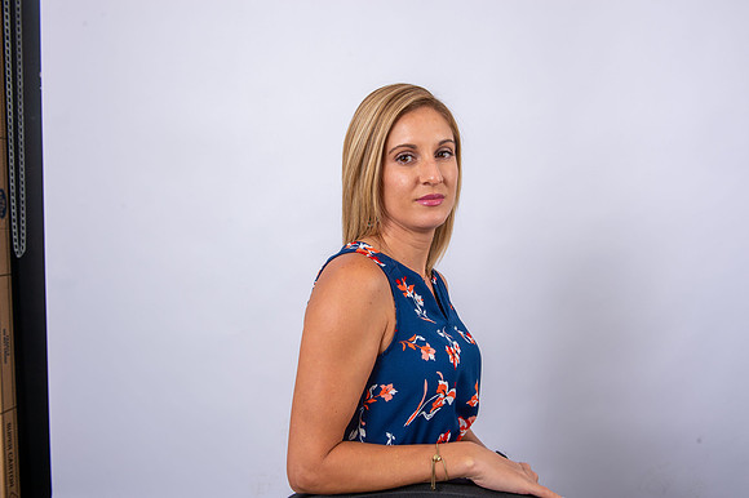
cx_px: 374
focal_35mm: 32
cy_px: 249
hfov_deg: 58.7
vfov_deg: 41.1
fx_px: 665
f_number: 9
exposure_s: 1/250
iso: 125
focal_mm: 32
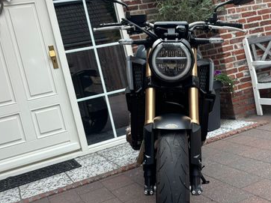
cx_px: 173
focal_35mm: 46
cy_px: 104
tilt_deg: -7.1
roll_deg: +11.9
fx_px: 360
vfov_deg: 31.5
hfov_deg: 40.9
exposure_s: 1/675
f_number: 1.6
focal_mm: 5.96
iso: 50
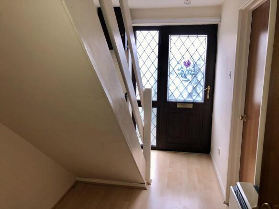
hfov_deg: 63.5
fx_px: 226
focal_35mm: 28
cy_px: 104
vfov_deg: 49.7
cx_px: 140
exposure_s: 1/120
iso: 64
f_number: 1.8
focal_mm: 4
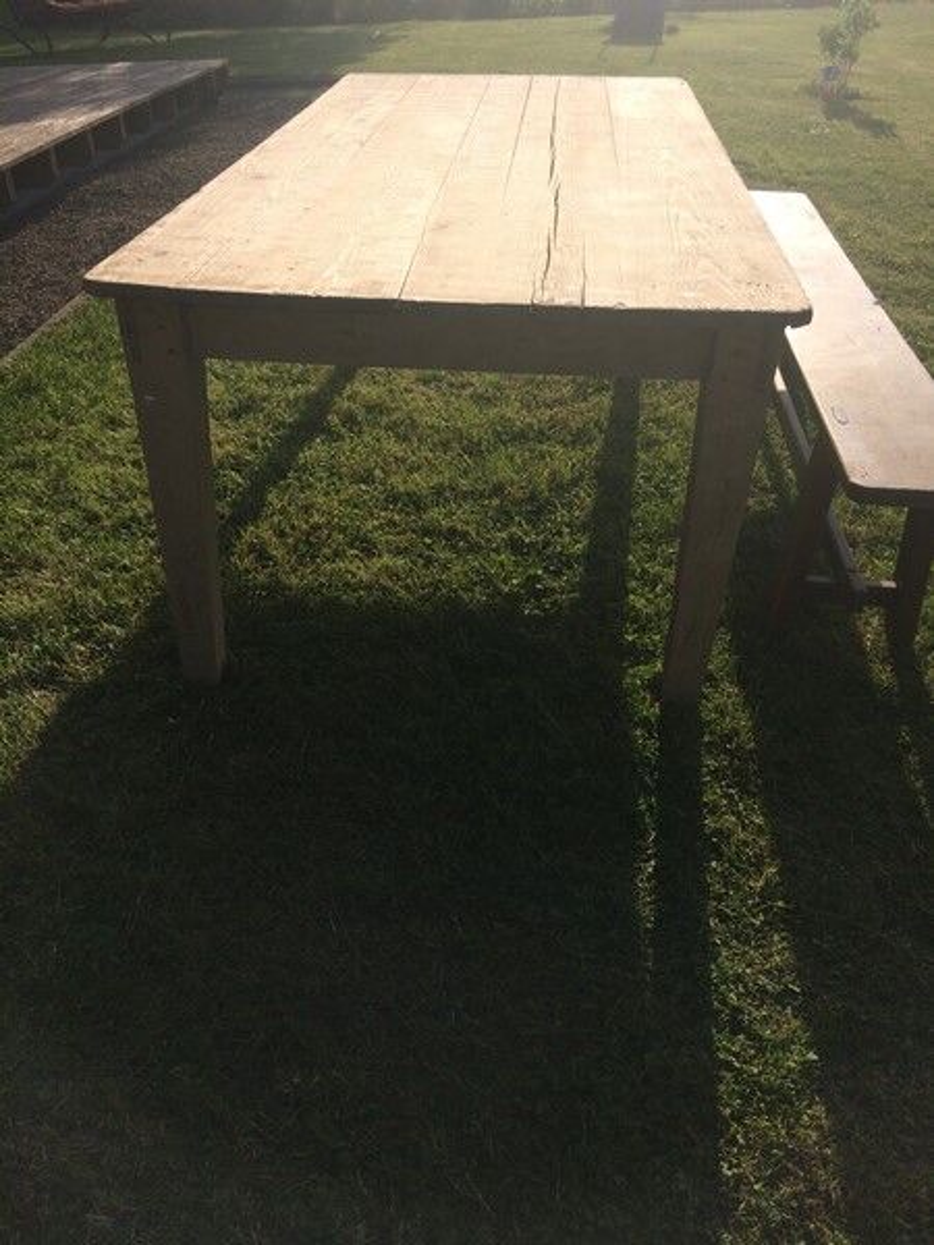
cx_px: 467
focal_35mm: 29
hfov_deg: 48.2
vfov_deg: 61.7
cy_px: 622
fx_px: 1043
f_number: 2.2
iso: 32
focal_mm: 4.15
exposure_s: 1/2283
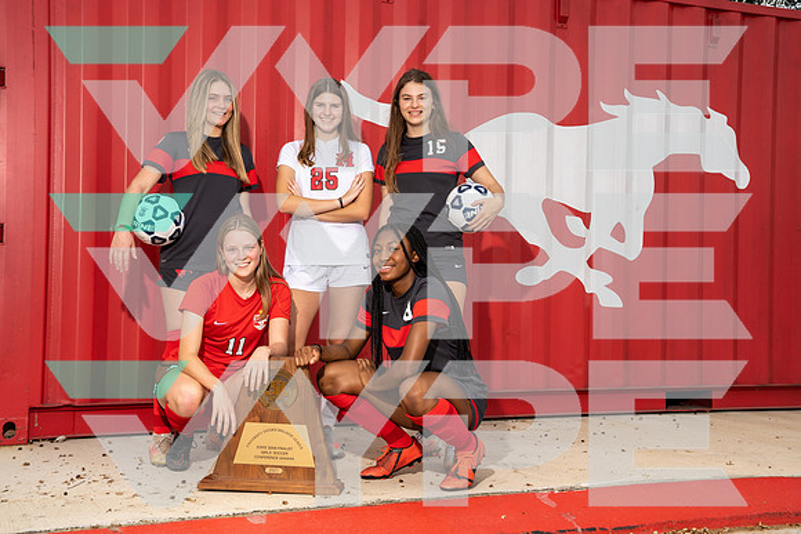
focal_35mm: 47
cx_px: 400
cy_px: 267
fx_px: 1046
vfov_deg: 28.7
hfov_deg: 41.9
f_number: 8
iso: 200
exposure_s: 1/250
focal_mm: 47
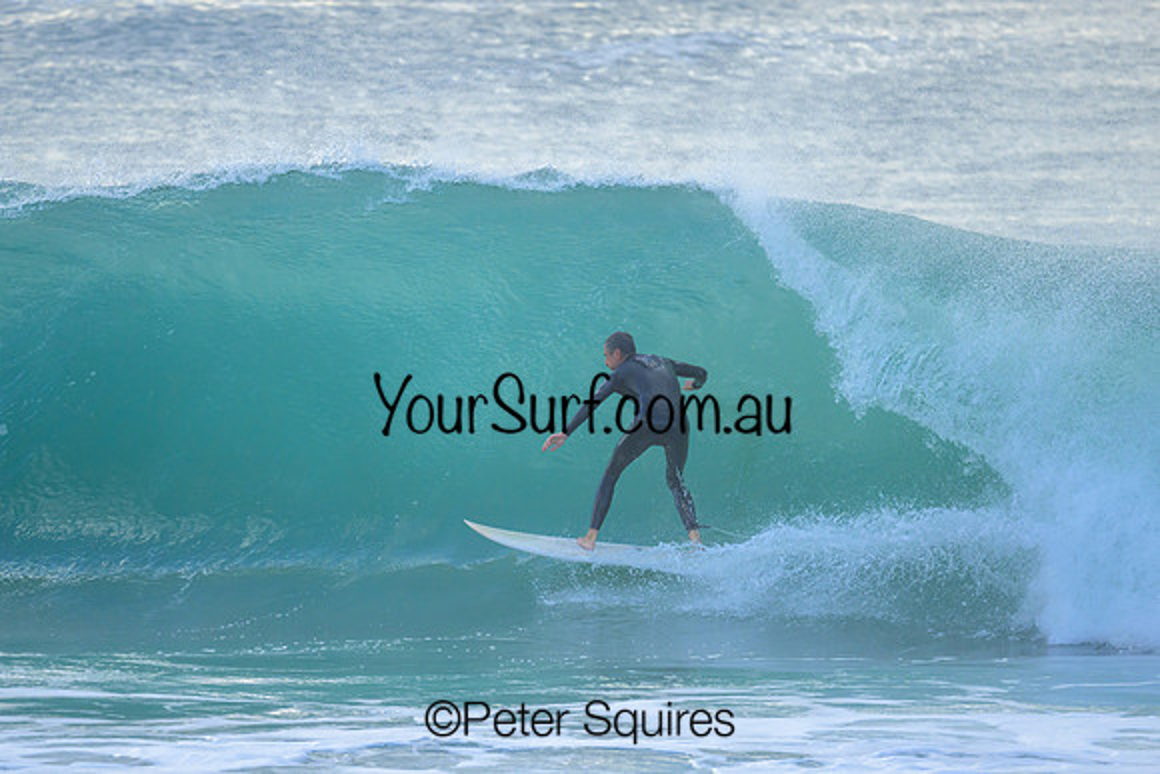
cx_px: 580
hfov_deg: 2.6
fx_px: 25783
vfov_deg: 1.7
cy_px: 387
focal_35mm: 800
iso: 1250
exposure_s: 1/2500
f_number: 6.3
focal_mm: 800
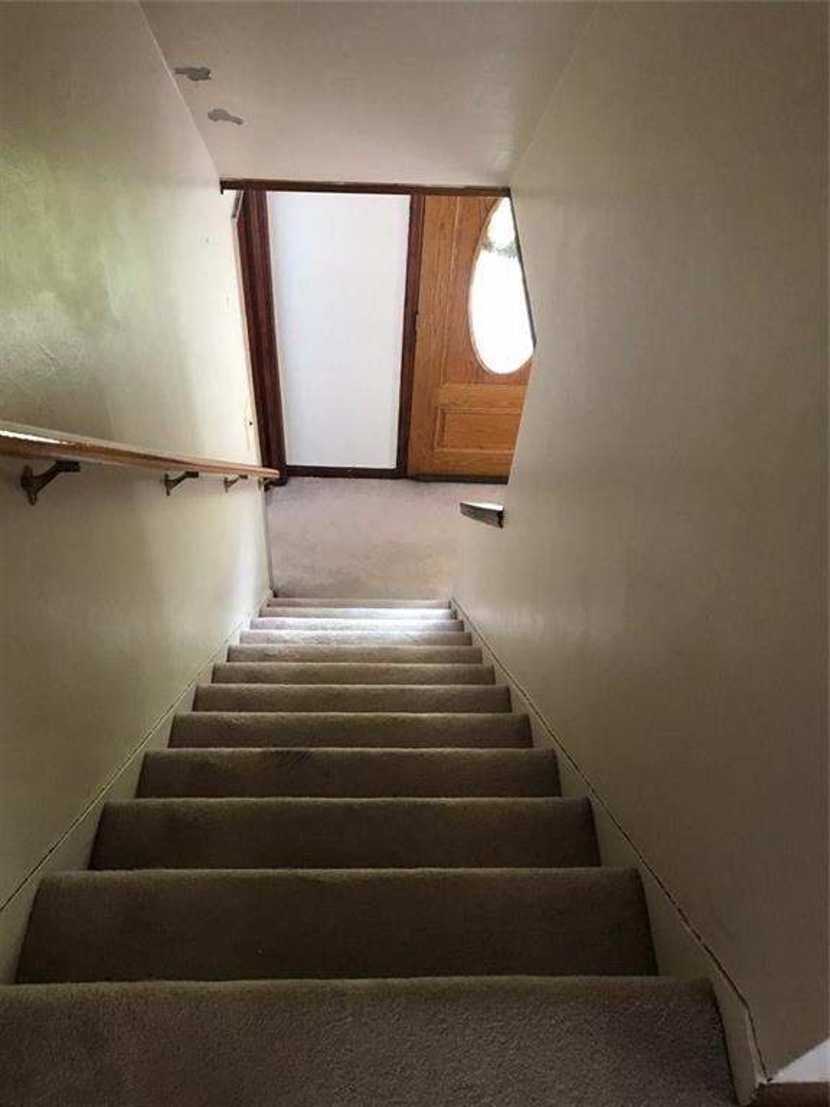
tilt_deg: -47.8
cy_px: 554
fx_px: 895
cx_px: 415
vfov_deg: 63.4
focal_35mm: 28
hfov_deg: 49.7
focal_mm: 3.99
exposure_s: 1/15
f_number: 1.8
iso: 100
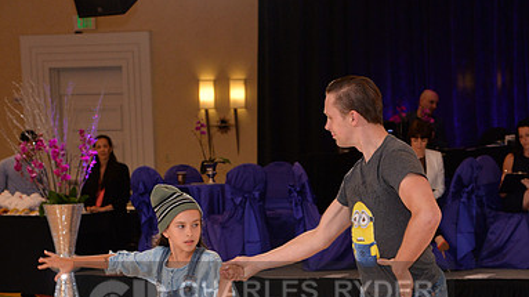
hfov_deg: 16.5
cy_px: 308
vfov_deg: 9.2
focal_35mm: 130
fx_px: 1823
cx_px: 264
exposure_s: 1/250
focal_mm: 82
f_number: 5.6
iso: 1600
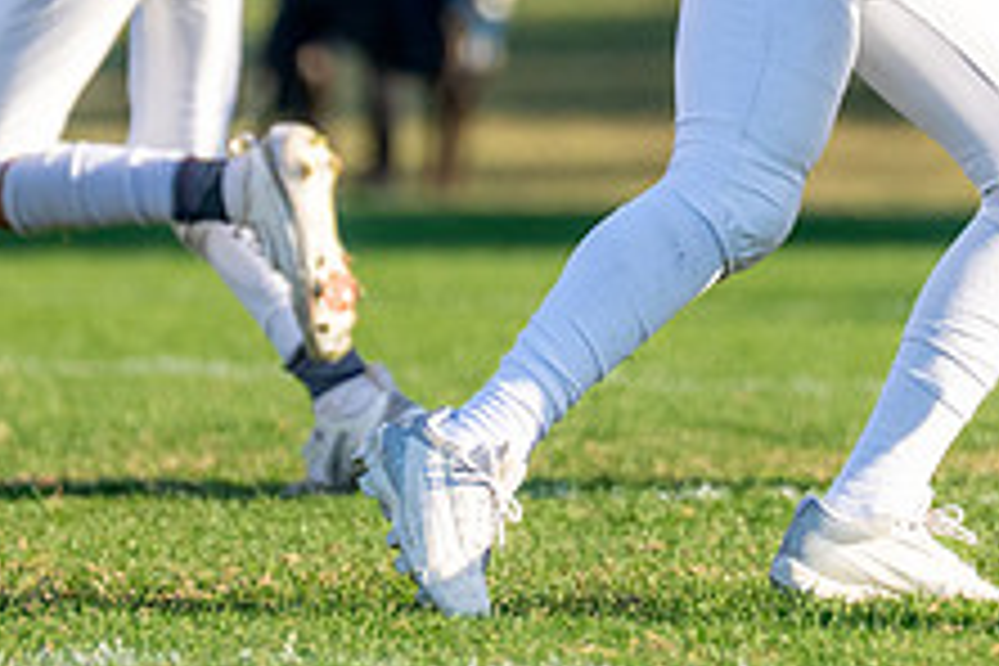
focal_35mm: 1001
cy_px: -411
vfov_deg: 1.4
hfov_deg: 2.1
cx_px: 625
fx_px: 27776
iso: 200
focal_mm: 200
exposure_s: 1/2500
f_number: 2.8
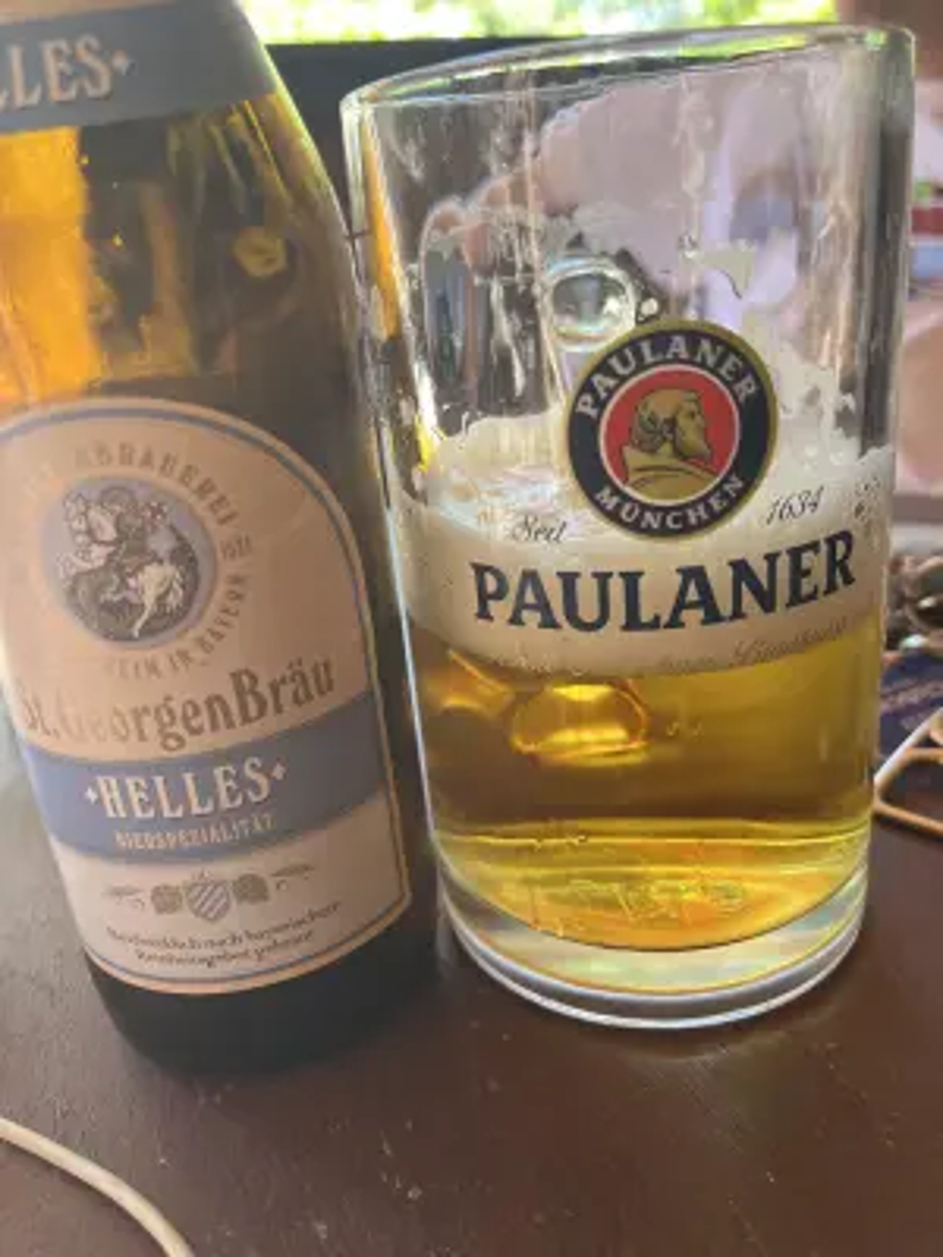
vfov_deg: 67.3
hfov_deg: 53.1
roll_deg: +5.9
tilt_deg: -21.7
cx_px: 472
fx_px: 944
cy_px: 628
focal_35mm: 26
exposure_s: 1/121
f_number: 1.6
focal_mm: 5.1
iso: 125
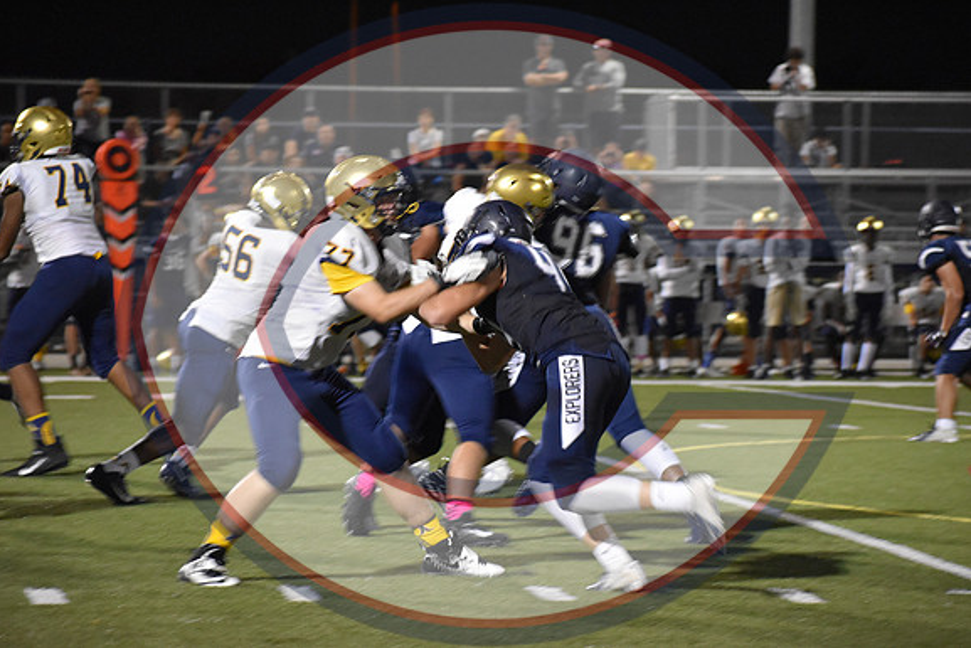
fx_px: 5288
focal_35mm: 196
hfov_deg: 10.5
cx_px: 485
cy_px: 324
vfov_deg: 7.0
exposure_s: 1/125
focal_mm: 130
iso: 4000
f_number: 4.8
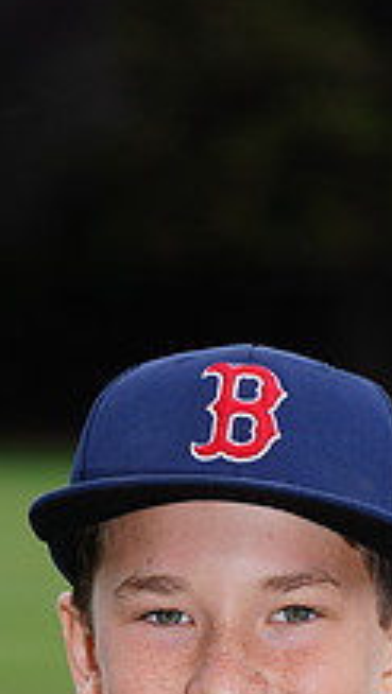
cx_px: 250
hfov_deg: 2.2
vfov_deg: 3.9
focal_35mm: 557
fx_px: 10269
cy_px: 879
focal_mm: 200
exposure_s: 1/250
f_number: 9
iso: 200
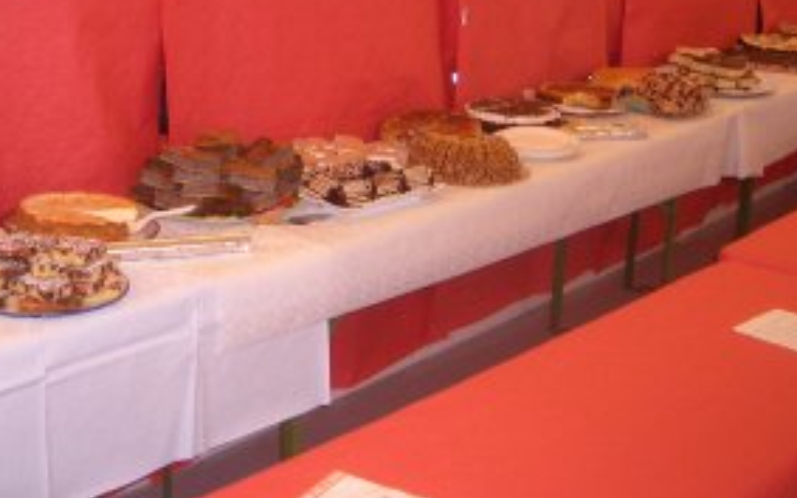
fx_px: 1282
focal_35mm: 59
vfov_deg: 21.6
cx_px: 273
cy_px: 76
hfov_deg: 34.3
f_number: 2.6
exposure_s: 1/40
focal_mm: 5.8
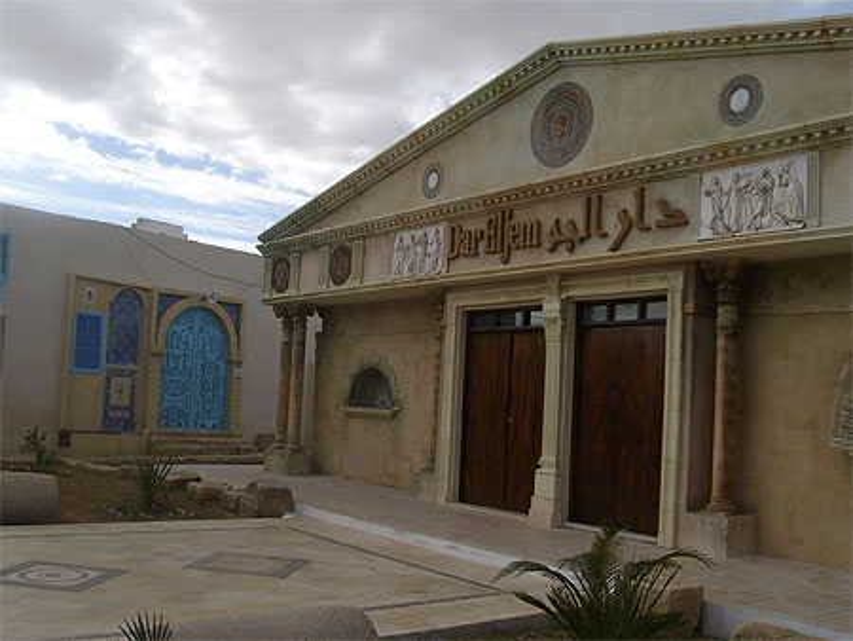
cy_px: 320
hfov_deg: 51.3
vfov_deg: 39.7
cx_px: 426
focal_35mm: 36
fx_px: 888
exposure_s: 1/640
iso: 80
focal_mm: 6
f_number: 4.8
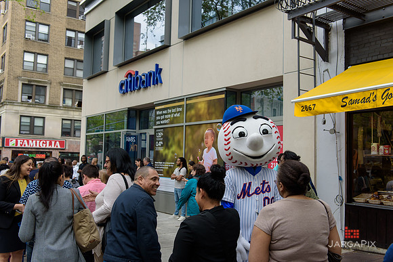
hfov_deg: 54.4
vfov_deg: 37.9
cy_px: 131
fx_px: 382
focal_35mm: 35
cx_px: 196
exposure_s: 1/250
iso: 200
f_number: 4
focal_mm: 35
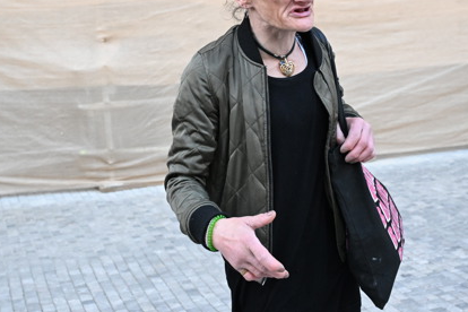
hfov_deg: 33.4
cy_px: 145
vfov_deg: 22.6
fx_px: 780
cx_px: 266
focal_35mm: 60
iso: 5000
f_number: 5
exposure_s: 1/320
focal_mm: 36
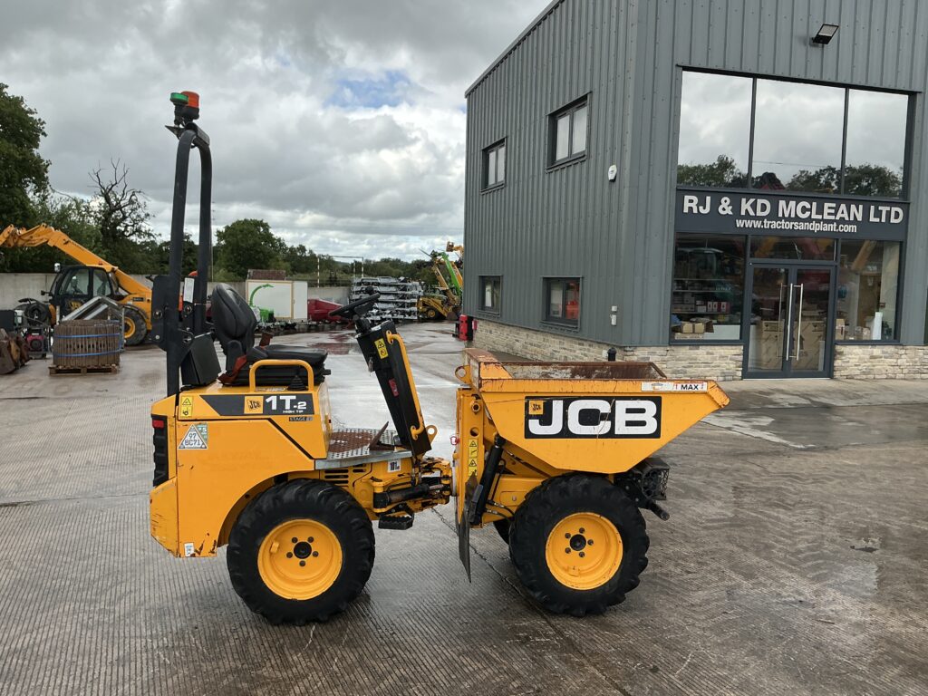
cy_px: 348
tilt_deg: -4.1
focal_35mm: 28
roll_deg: -2.2
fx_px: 751
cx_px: 464
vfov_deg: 49.7
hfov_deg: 63.4
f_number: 1.8
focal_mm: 3
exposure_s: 1/804
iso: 25
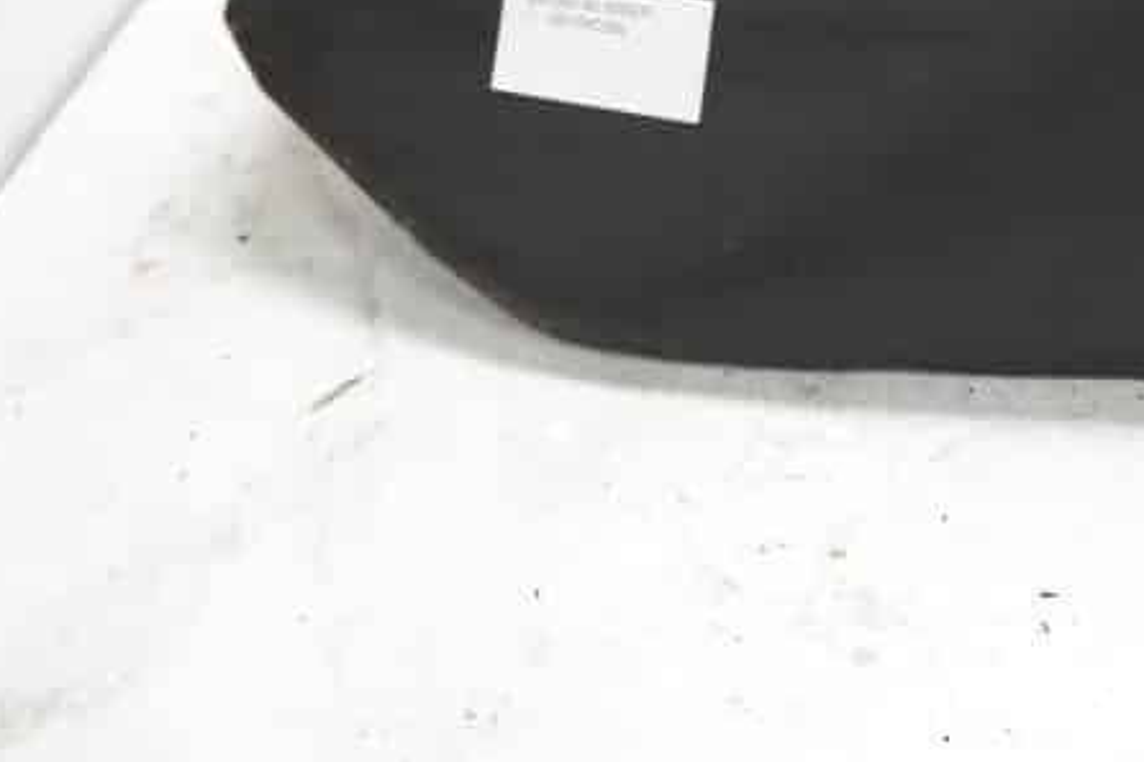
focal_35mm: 62
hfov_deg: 29.8
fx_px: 1969
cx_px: 1195
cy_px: 24
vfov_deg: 21.2
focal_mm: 18
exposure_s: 1/60
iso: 640
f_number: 4
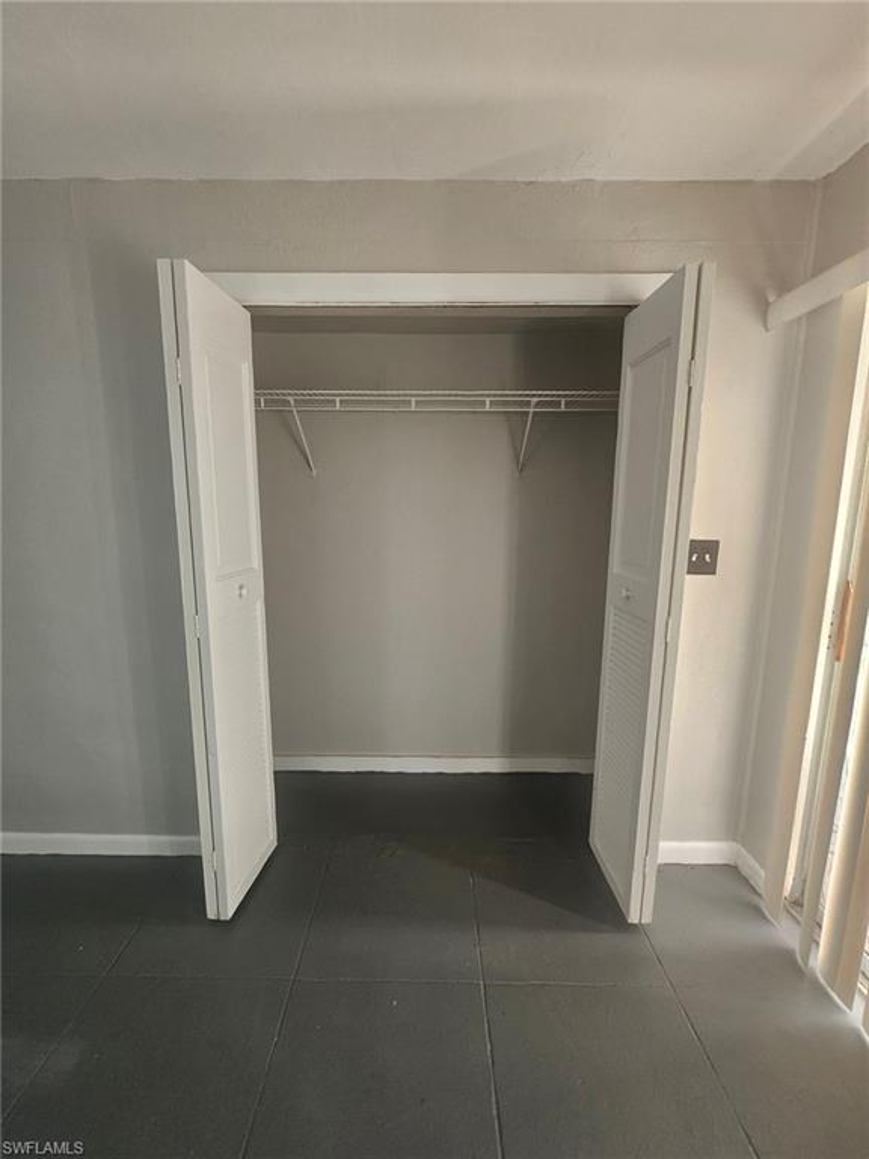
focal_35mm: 13
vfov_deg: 106.2
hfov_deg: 89.9
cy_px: 580
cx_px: 434
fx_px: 435
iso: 125
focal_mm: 2.2
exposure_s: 1/60
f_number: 2.2
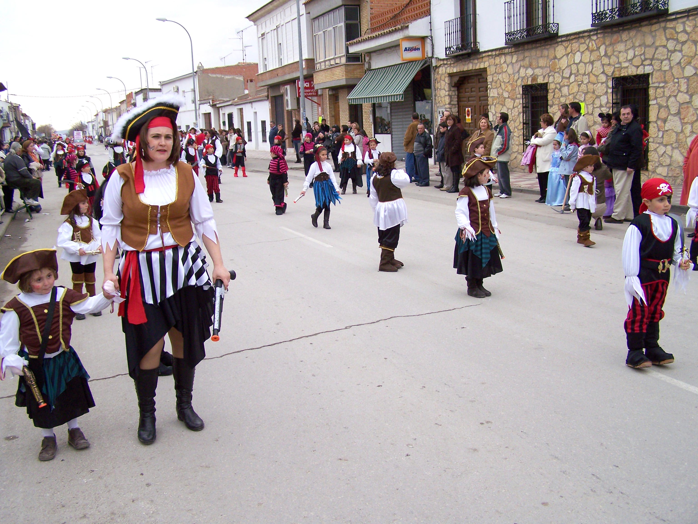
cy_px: 262
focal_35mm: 38
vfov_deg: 37.7
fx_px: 766
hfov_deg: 49.0
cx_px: 349
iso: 64
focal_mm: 6.3
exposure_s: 1/250
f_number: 2.8
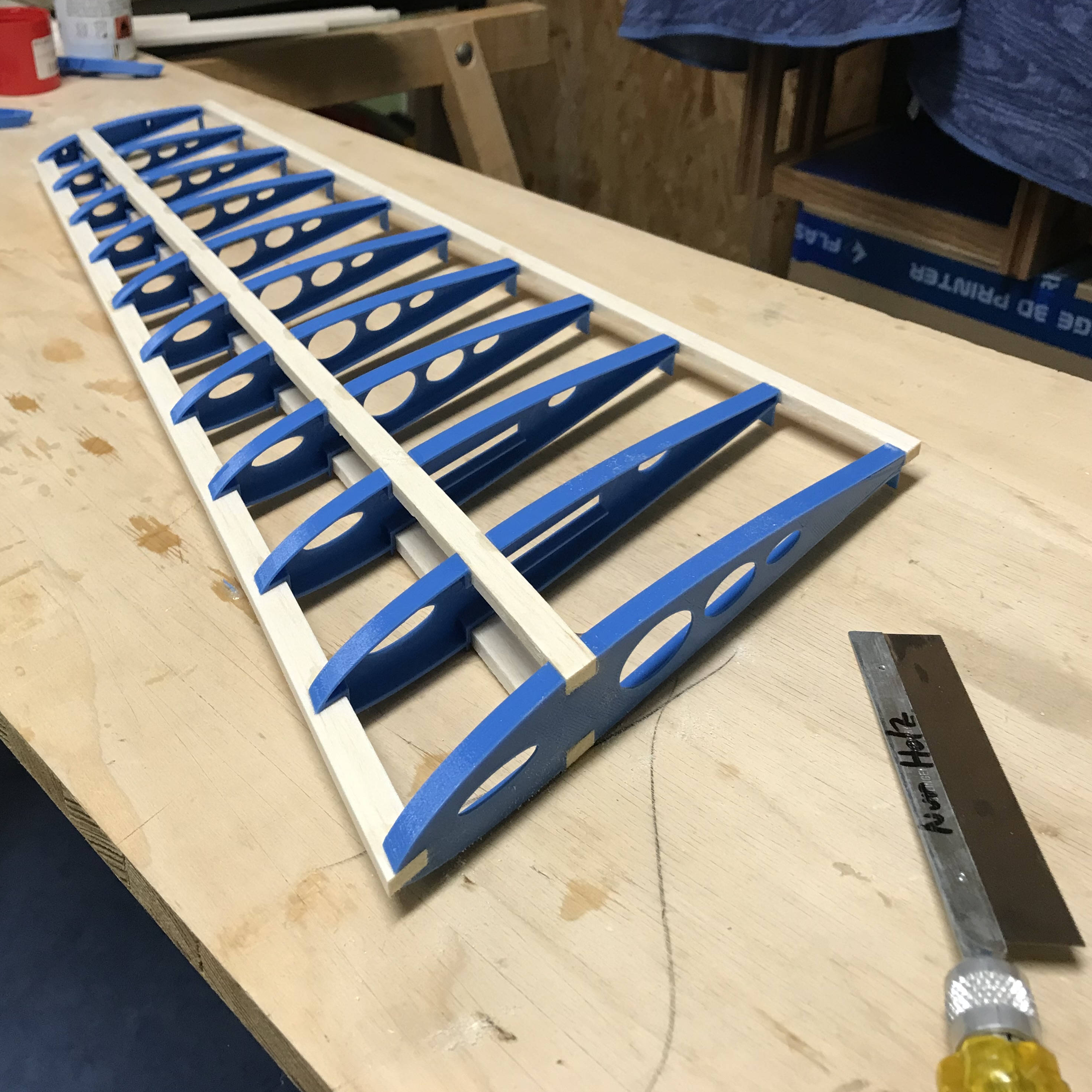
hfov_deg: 48.4
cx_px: 497
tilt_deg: -33.4
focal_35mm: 34
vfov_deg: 48.4
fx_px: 1213
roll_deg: -0.3
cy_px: 540
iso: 40
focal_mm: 3.99
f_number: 1.8
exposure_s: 1/17
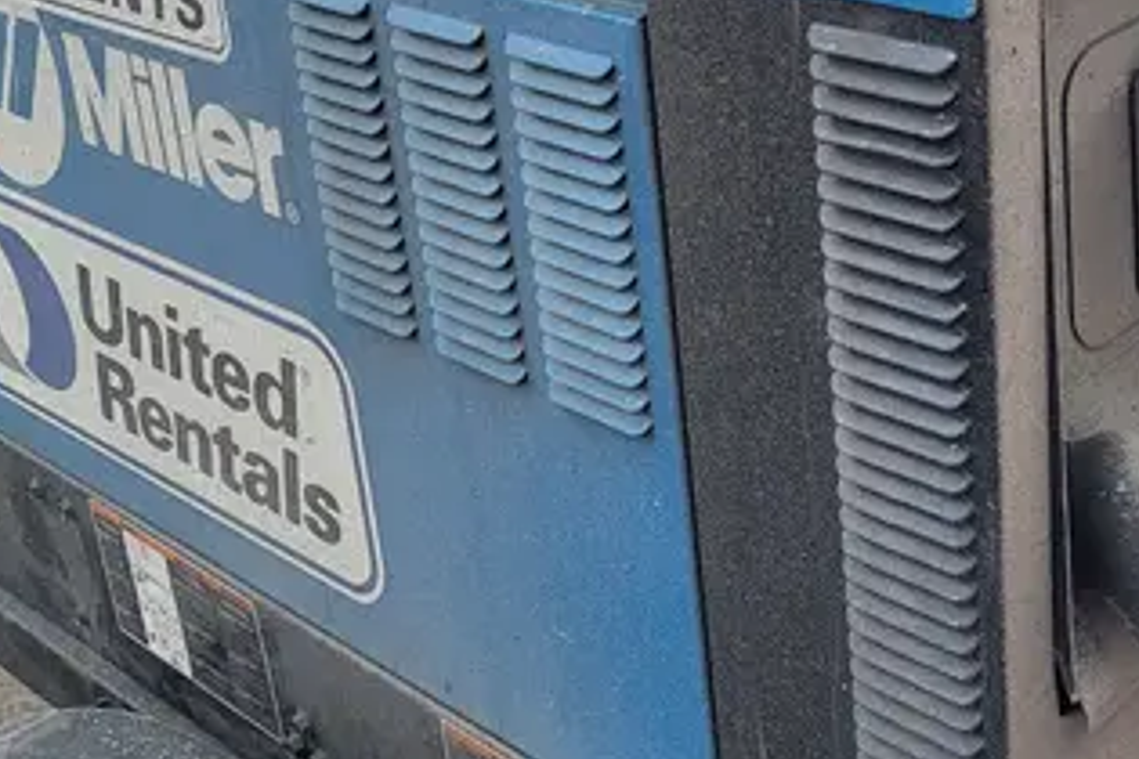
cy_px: 150
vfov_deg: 21.3
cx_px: 709
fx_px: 1993
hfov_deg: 31.8
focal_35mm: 63
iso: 40
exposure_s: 1/284
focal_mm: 5.4
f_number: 1.8
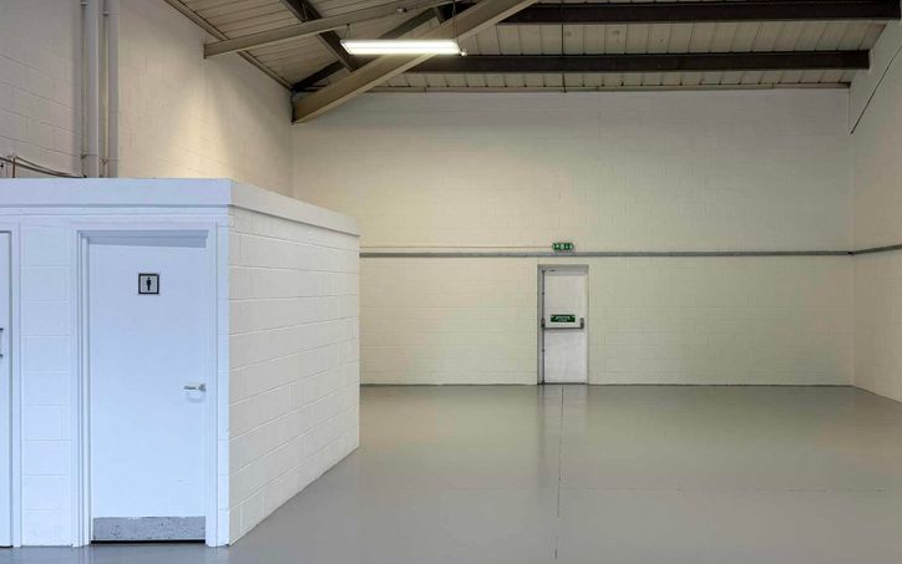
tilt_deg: +0.3
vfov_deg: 32.8
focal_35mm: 39
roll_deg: +0.4
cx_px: 551
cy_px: 297
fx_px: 959
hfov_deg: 50.0
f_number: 1.78
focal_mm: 6.76
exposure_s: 1/100
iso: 64
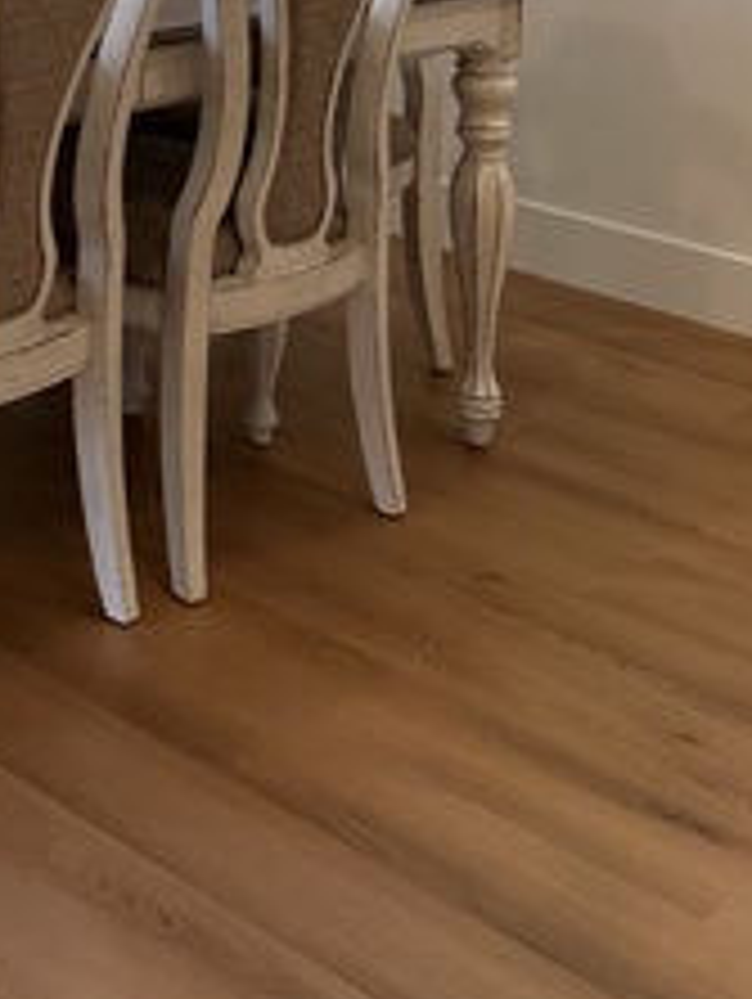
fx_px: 2082
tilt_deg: -5.2
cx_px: -86
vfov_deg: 24.7
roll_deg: -1.0
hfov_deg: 19.6
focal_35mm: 72
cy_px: -169
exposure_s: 1/136
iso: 64
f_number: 1.78
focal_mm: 6.86
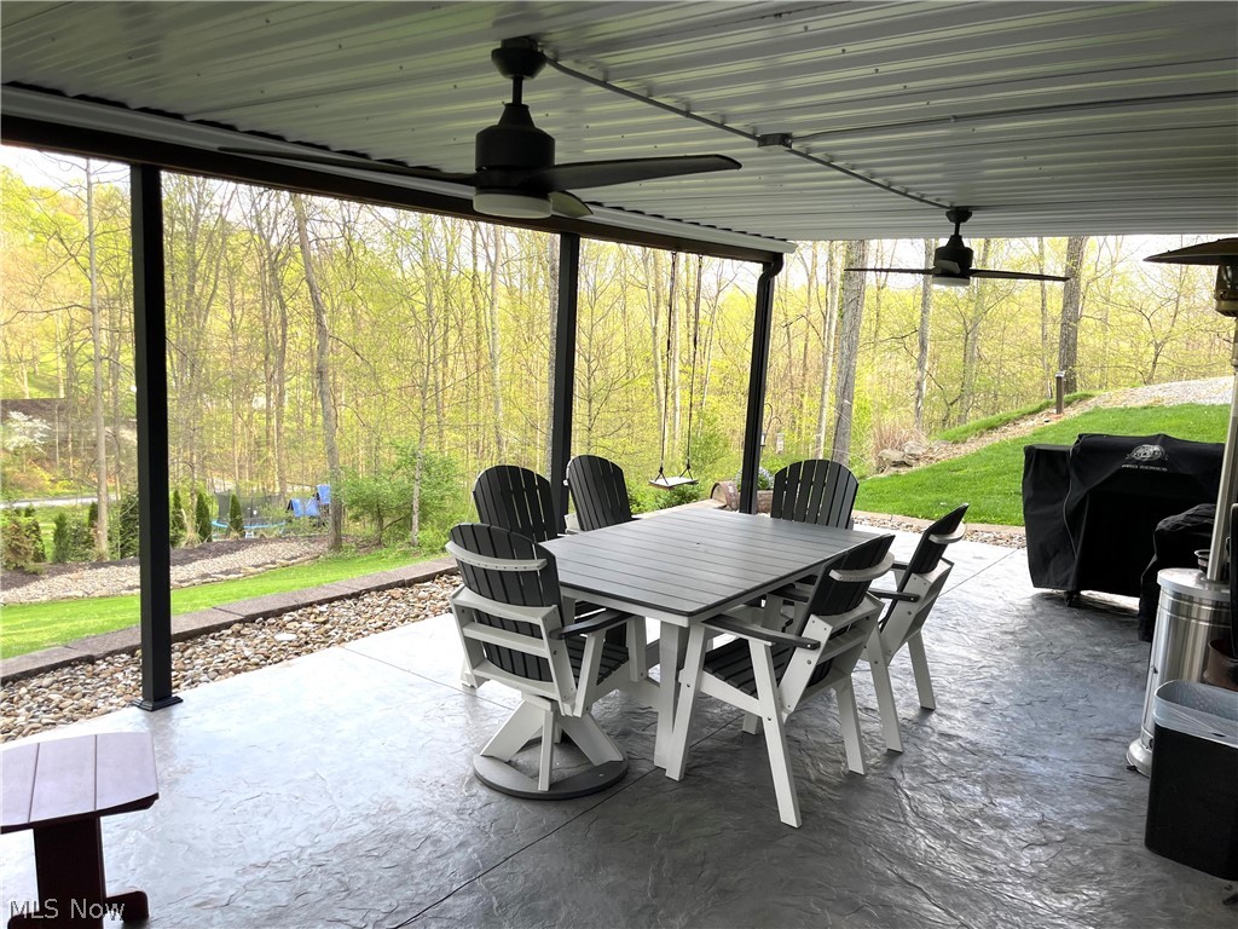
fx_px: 894
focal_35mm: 25
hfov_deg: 69.4
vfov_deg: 54.9
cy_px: 464
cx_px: 619
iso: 32
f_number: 1.6
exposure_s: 1/238
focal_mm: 5.1
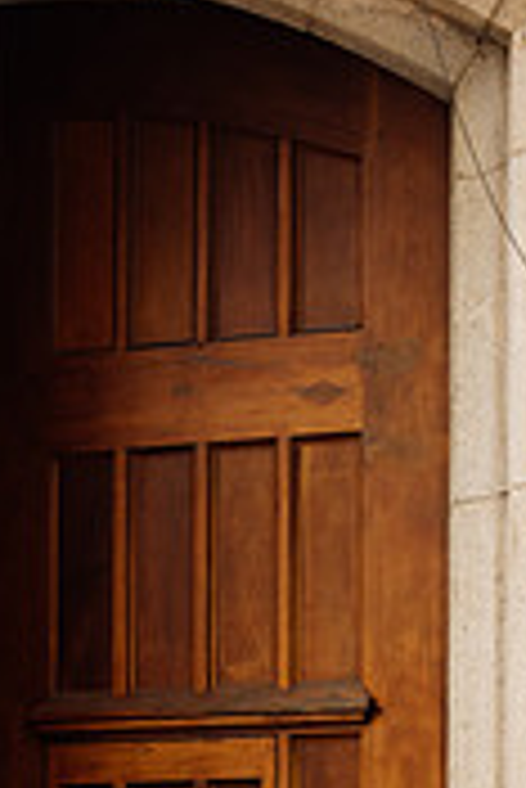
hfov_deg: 7.6
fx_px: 3937
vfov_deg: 11.3
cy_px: 738
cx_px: 45
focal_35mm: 180
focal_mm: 70
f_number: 4.5
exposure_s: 1/400
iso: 800
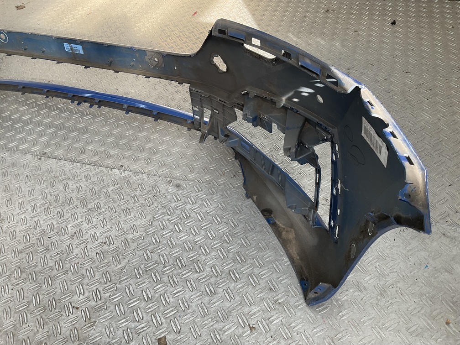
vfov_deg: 48.2
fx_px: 385
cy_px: 172
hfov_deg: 61.7
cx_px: 230
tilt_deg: -49.6
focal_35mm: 29
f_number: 1.8
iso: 16
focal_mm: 3
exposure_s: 1/147
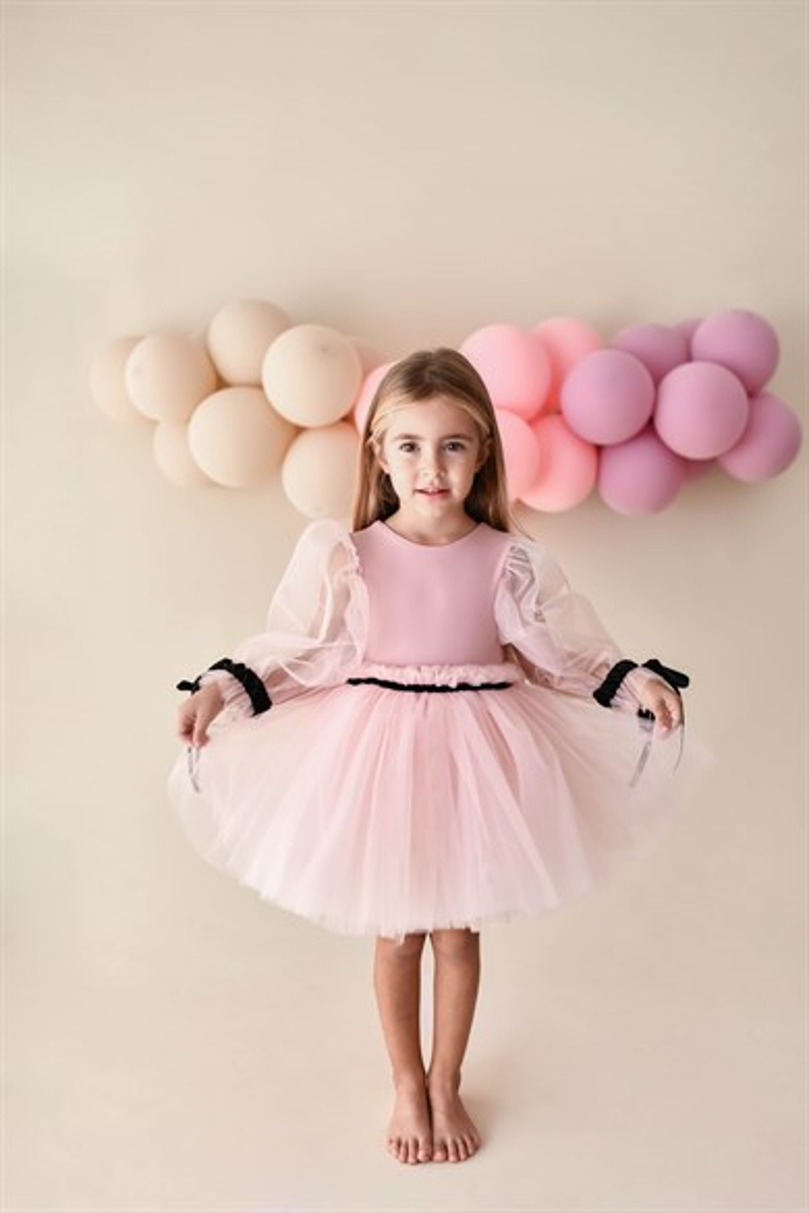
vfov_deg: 54.4
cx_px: 404
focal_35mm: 35
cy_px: 606
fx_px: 1180
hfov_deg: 37.9
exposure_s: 1/320
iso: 100
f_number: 2
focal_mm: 35
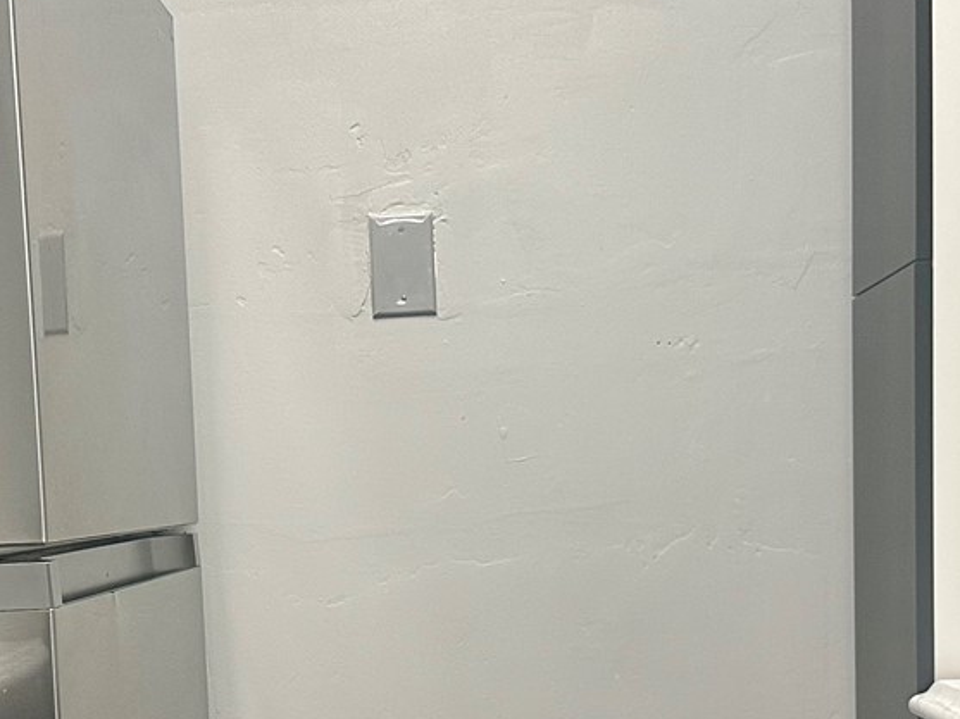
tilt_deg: -4.4
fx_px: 1912
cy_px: 650
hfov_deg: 28.1
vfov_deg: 20.8
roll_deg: +2.0
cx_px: 358
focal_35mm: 69
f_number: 1.78
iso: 160
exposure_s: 1/60
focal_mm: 6.86
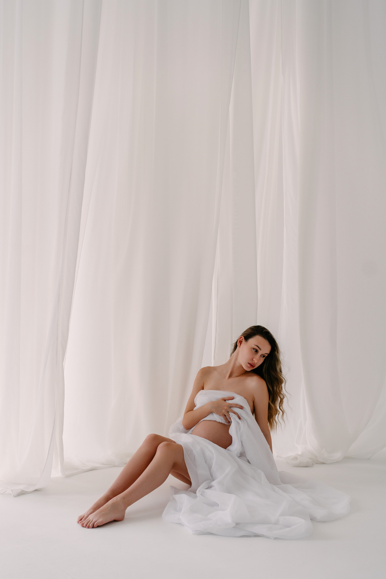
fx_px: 885
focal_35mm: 55
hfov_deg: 24.6
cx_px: 193
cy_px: 290
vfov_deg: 36.2
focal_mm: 55
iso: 250
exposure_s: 1/800
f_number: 3.2
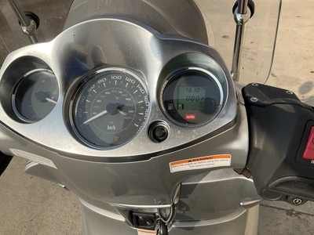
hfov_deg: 61.7
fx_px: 263
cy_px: 118
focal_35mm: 29
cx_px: 157
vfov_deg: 48.2
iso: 25
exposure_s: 1/1675
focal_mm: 3
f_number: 1.8
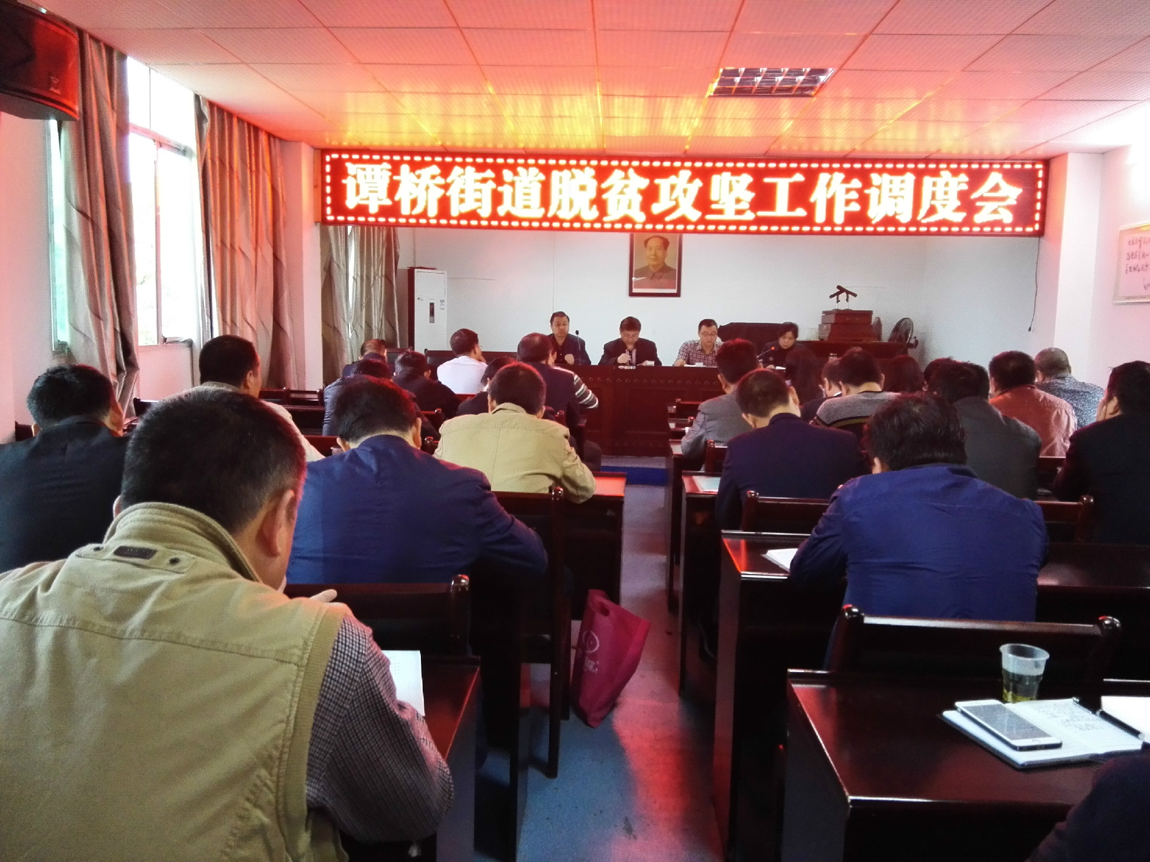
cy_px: 431
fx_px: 963
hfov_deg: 61.7
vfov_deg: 48.2
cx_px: 575
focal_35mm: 29
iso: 320
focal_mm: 3.8
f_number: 2
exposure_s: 1/33.4
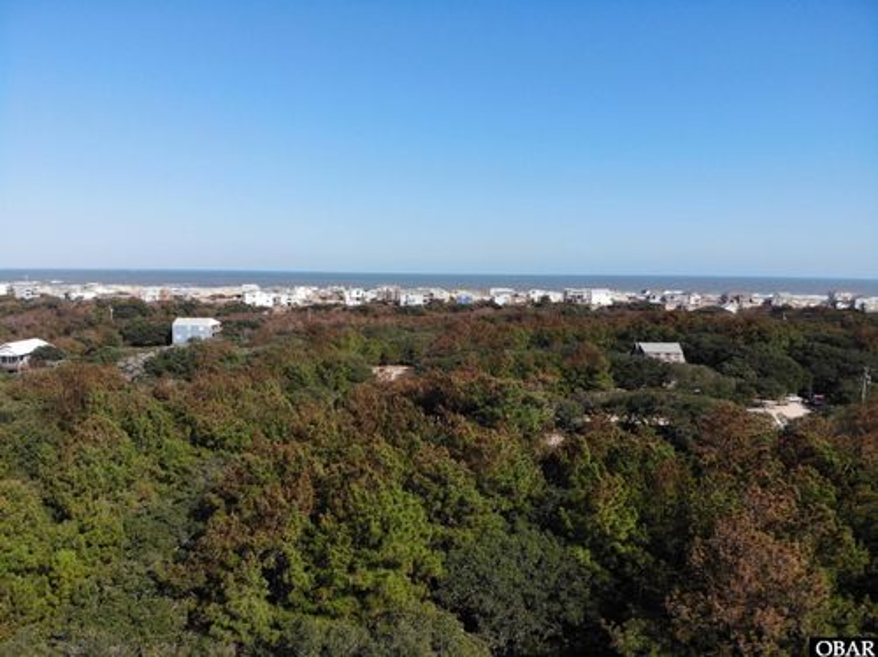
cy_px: 328
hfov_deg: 71.6
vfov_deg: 56.7
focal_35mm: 24
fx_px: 608
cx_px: 439
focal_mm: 4.5
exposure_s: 1/1111
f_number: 2.8
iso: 100
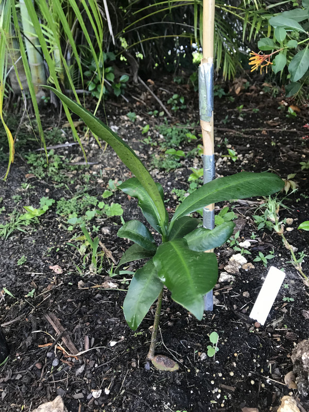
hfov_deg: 49.7
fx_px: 333
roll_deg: +0.5
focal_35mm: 28
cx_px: 154
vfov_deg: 63.4
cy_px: 206
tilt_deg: -23.5
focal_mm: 3.99
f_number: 1.8
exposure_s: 1/30
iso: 32
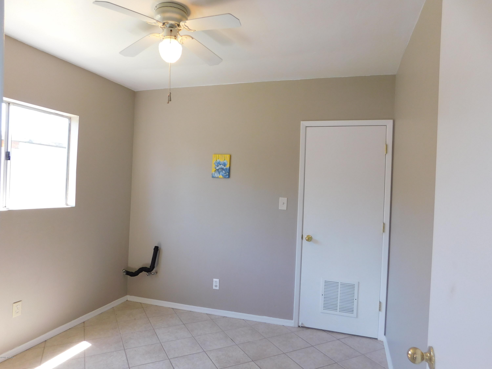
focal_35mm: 23
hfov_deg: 73.9
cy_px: 184
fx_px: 327
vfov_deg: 58.9
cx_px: 246
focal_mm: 4
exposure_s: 1/40
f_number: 3
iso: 125
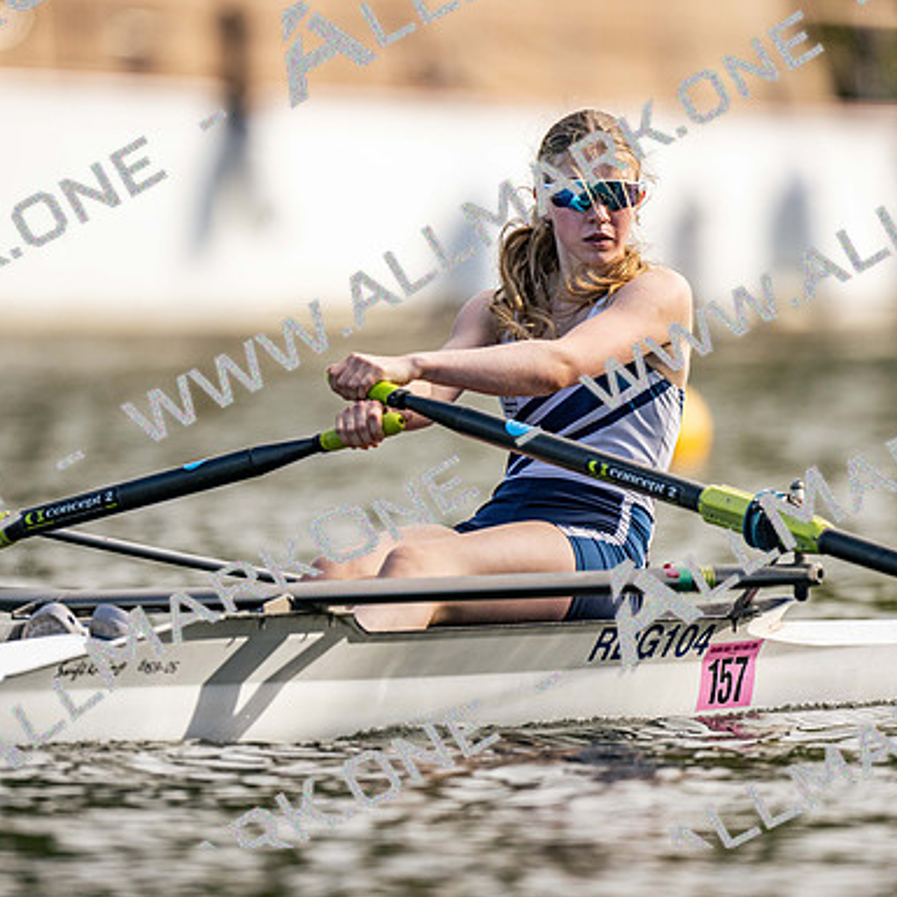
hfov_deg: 2.3
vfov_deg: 2.3
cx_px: 410
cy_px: 448
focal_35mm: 769
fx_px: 22545
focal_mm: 600
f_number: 4
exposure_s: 1/2500
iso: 280
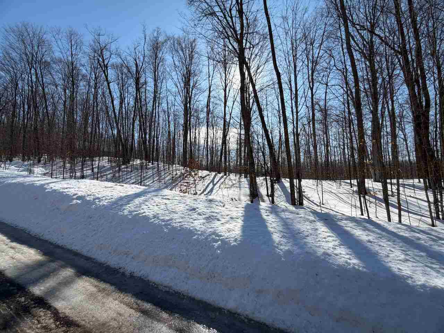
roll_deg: +0.5
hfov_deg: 102.1
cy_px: 166
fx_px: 180
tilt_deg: +5.6
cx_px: 222
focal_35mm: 14
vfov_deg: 85.7
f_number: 2.2
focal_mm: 2.22
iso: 20
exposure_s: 1/1033
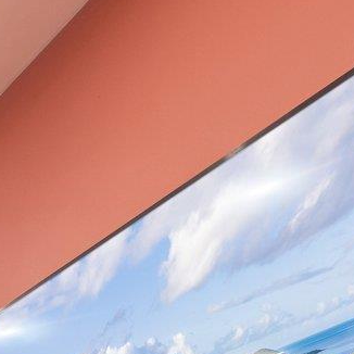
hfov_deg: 15.8
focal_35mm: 64
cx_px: -465
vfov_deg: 20.1
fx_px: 740
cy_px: 625
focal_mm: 8
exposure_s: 1/6
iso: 200
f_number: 8
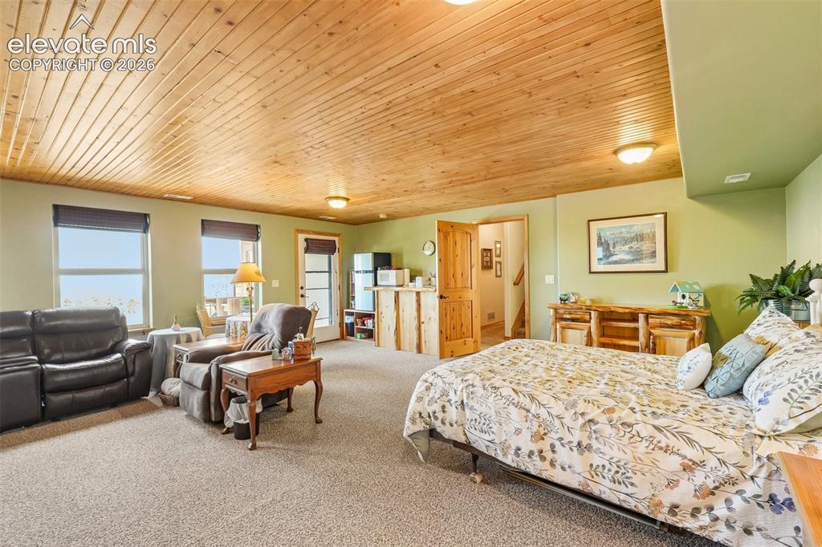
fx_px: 356
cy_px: 274
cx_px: 411
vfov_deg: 75.1
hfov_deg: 98.2
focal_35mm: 16
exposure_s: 1/3.33
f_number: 8
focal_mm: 10.4
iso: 800
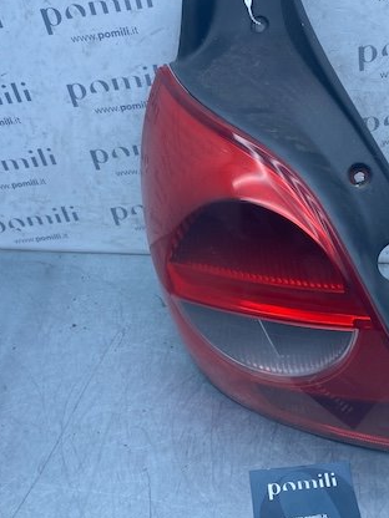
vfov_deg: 46.7
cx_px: 271
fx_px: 599
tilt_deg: -38.1
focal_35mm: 40
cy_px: 224
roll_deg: -2.8
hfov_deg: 35.5
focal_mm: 4.25
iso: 32
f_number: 1.8
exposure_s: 1/833
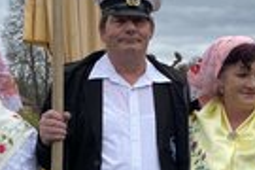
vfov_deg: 17.0
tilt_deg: +2.8
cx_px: 176
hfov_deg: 25.2
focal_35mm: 80
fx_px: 567
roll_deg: +0.5
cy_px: 108
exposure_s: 1/1808
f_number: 1.8
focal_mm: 4.25
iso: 32
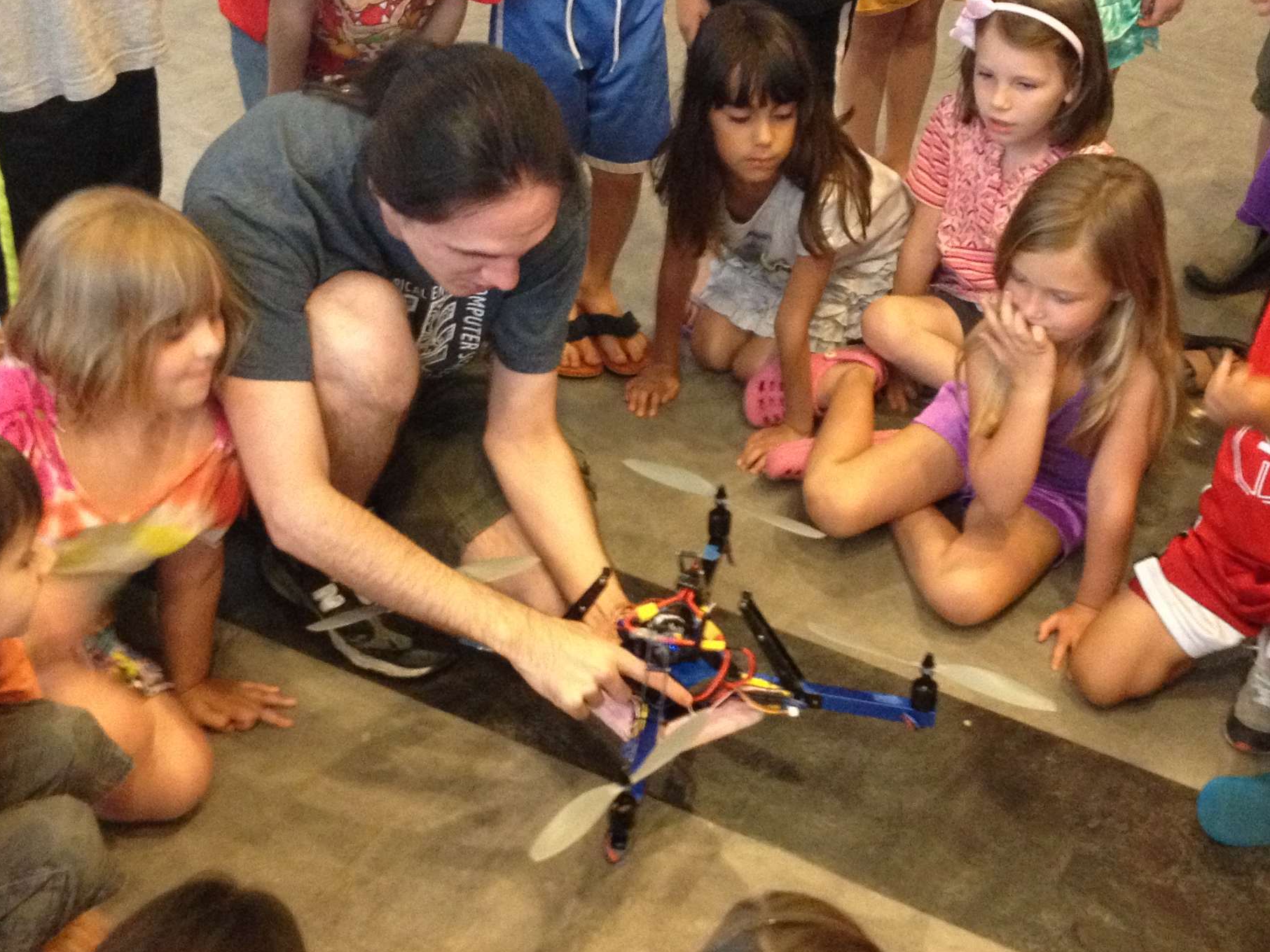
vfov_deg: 23.3
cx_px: 714
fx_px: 2312
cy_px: 461
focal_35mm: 63
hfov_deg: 30.7
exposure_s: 1/15
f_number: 2.4
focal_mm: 4.28
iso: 400
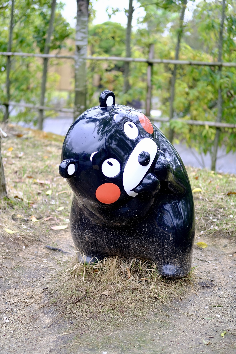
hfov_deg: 18.2
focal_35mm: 75
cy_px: 177
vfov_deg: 27.0
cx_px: 118
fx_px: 738
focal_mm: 50
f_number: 2
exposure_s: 1/125
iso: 320
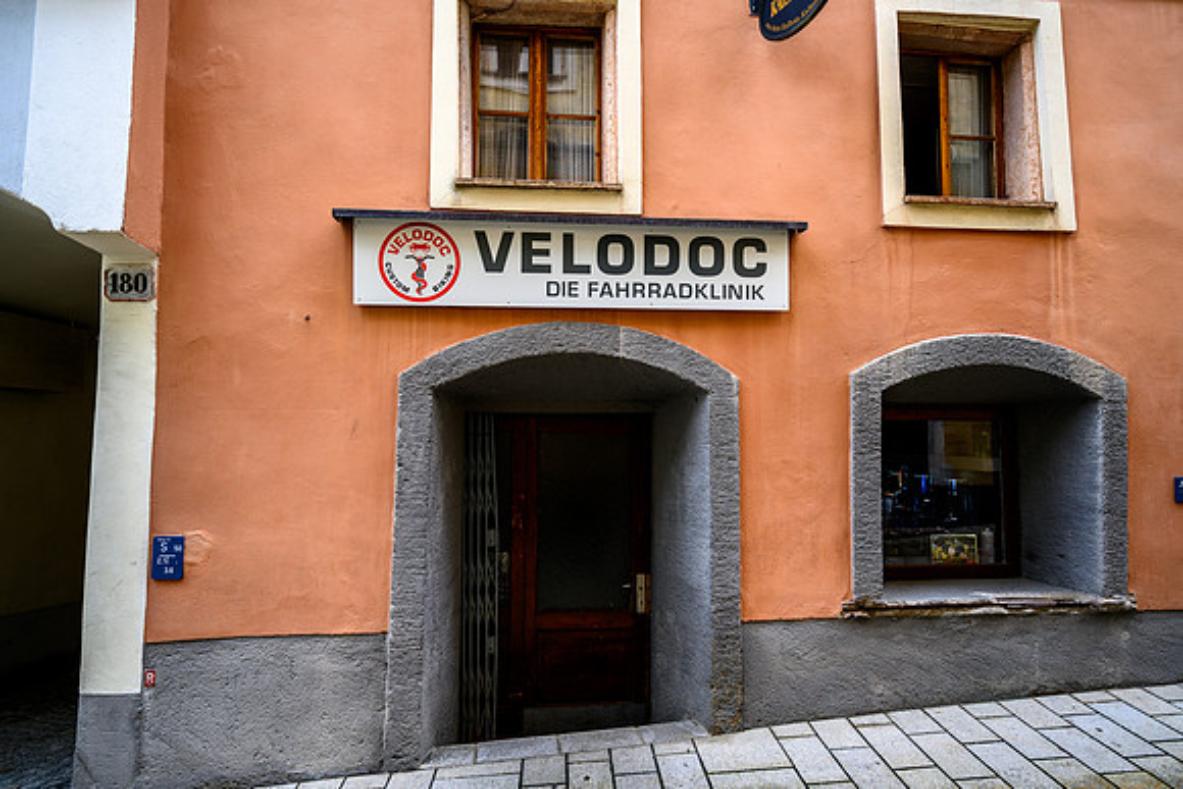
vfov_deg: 60.7
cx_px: 592
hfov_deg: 82.6
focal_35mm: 20
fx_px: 674
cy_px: 394
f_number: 4
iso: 64
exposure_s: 1/50
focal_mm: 20.5
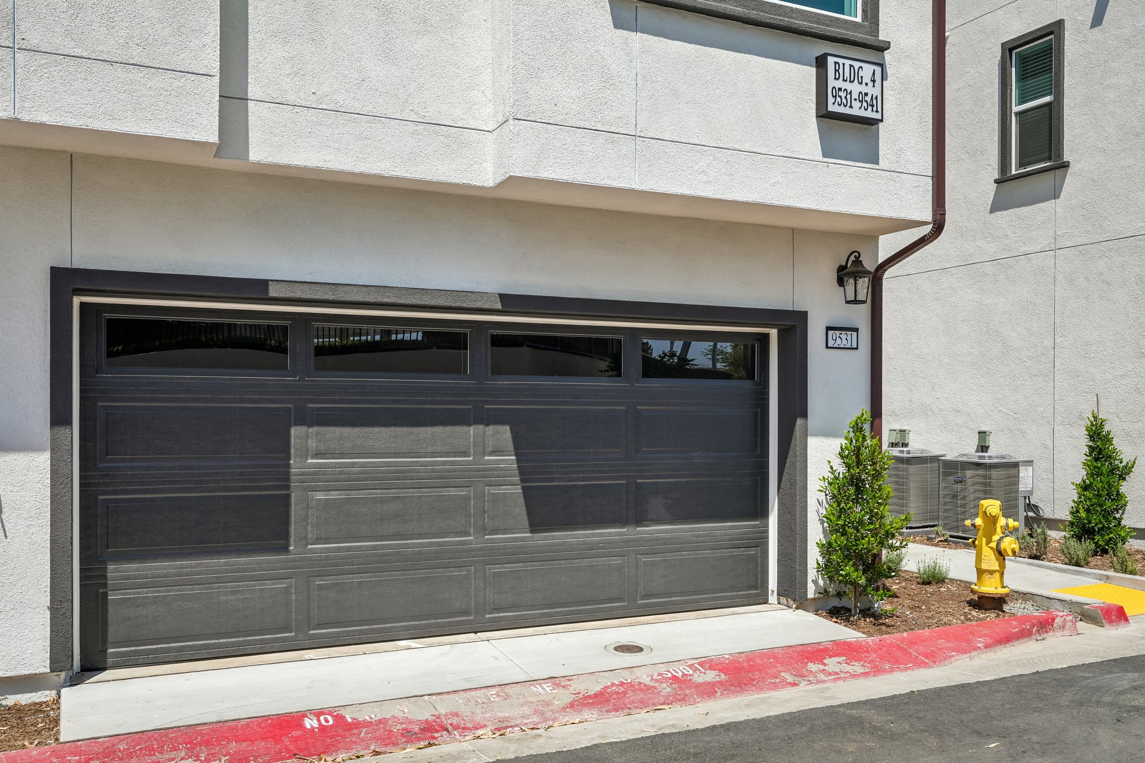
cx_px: 572
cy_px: 382
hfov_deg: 61.1
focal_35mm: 30
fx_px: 970
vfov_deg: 43.0
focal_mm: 30.5
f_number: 8
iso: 100
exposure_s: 1/200
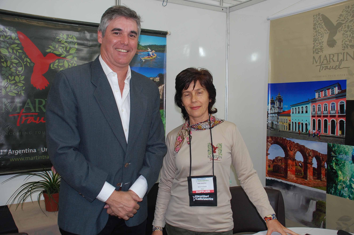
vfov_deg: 36.8
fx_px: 354
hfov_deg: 53.2
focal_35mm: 36
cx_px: 177
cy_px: 118
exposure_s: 1/60
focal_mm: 24
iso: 400
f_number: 4
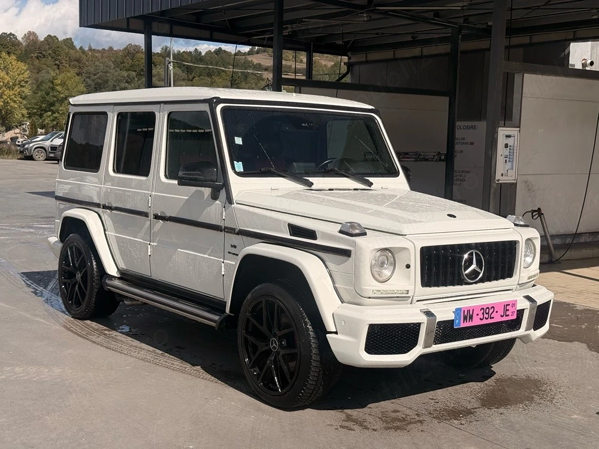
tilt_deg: -0.4
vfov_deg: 30.3
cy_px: 224
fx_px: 831
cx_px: 300
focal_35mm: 48
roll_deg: -1.0
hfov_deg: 39.7
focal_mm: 6.76
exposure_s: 1/9901
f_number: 1.78
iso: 80
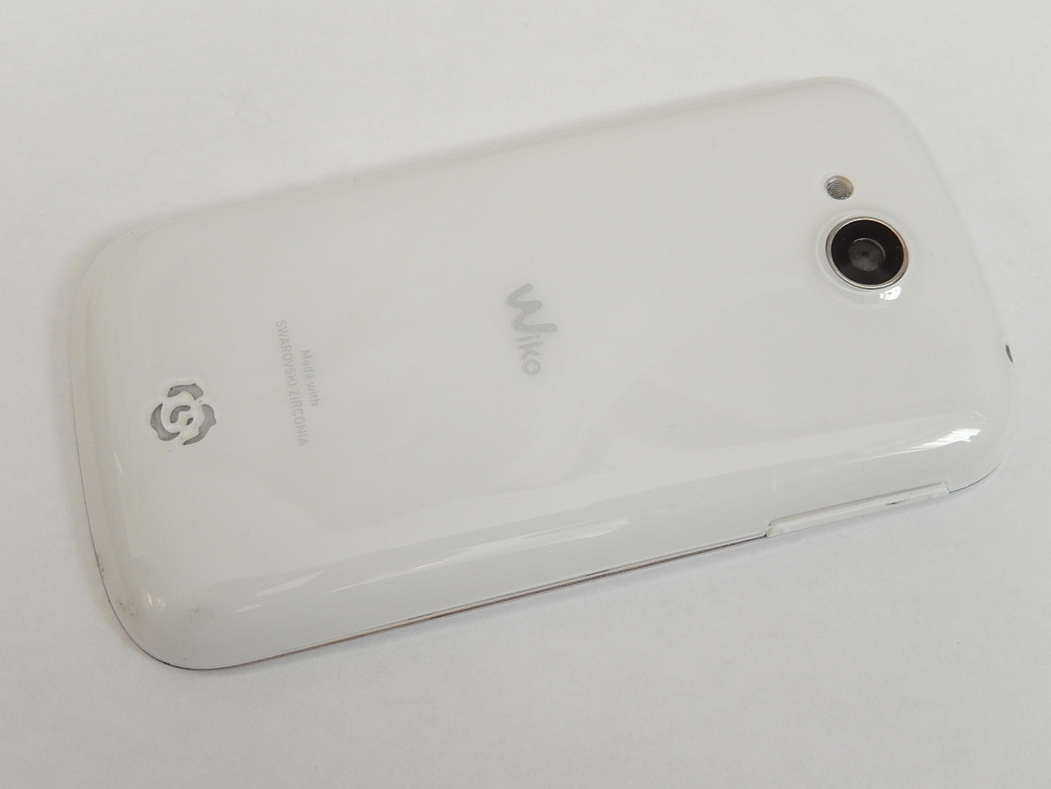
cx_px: 526
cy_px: 394
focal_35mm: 45
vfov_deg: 32.2
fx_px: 1366
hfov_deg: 42.1
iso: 400
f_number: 4.3
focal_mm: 8.1
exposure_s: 1/80
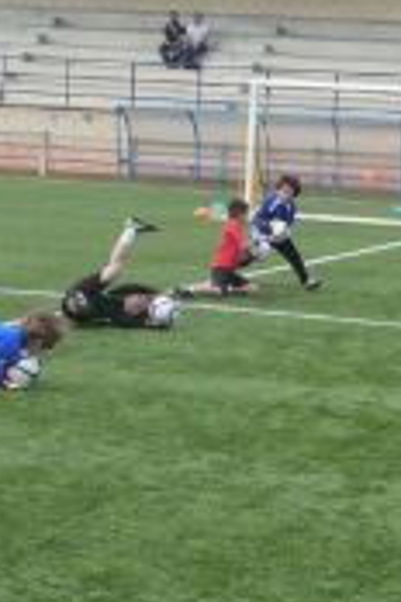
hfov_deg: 11.8
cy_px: 266
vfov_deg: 17.8
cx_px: 346
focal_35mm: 115
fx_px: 1921
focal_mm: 5.3
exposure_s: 1/640
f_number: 3.5
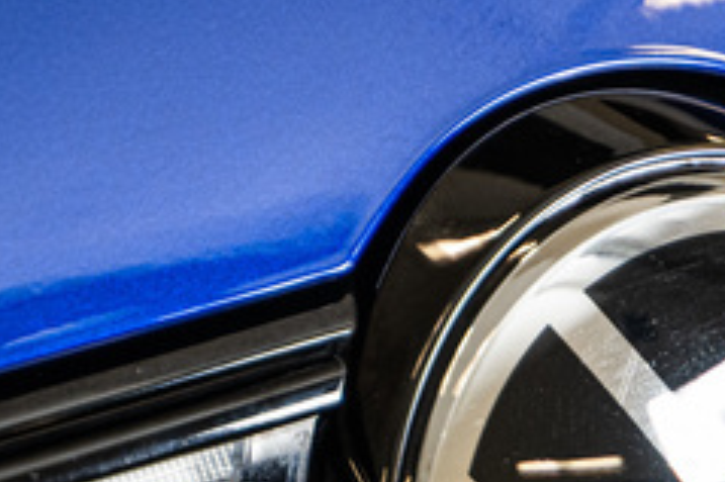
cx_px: 769
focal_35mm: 321
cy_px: 473
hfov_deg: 6.4
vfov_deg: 4.3
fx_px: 6460
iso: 640
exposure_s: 1/200
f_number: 2.8
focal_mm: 75
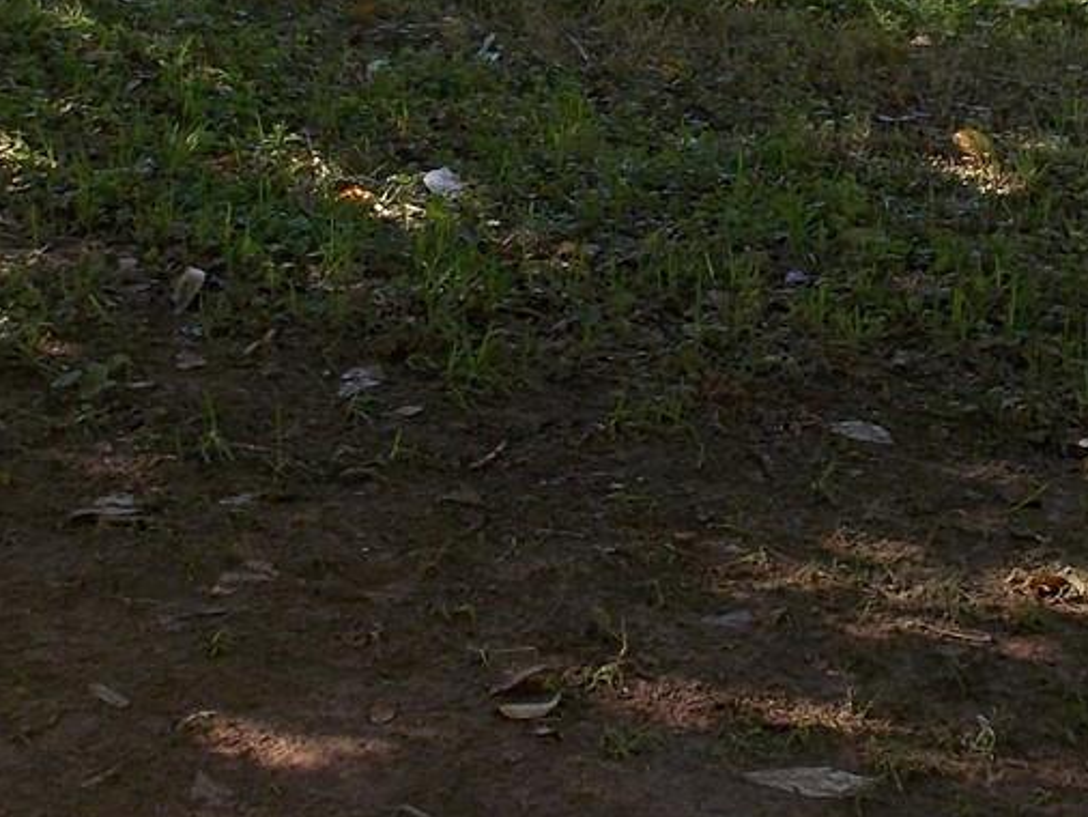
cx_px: 649
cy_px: 185
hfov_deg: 21.0
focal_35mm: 93
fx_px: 2924
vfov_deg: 15.8
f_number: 3.1
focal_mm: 4
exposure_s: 1/100
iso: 80
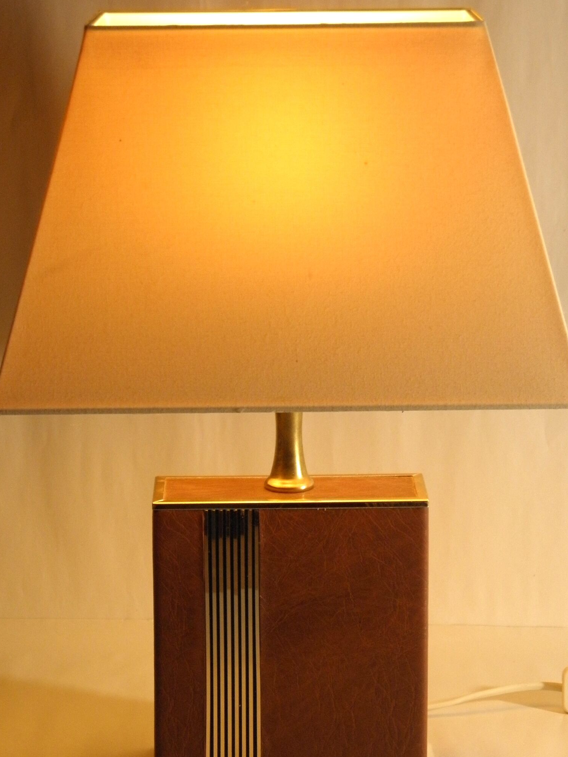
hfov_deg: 13.0
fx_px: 2494
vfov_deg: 17.3
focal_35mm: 114
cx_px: 293
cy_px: 398
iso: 200
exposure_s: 1/25
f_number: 4.5
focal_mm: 16
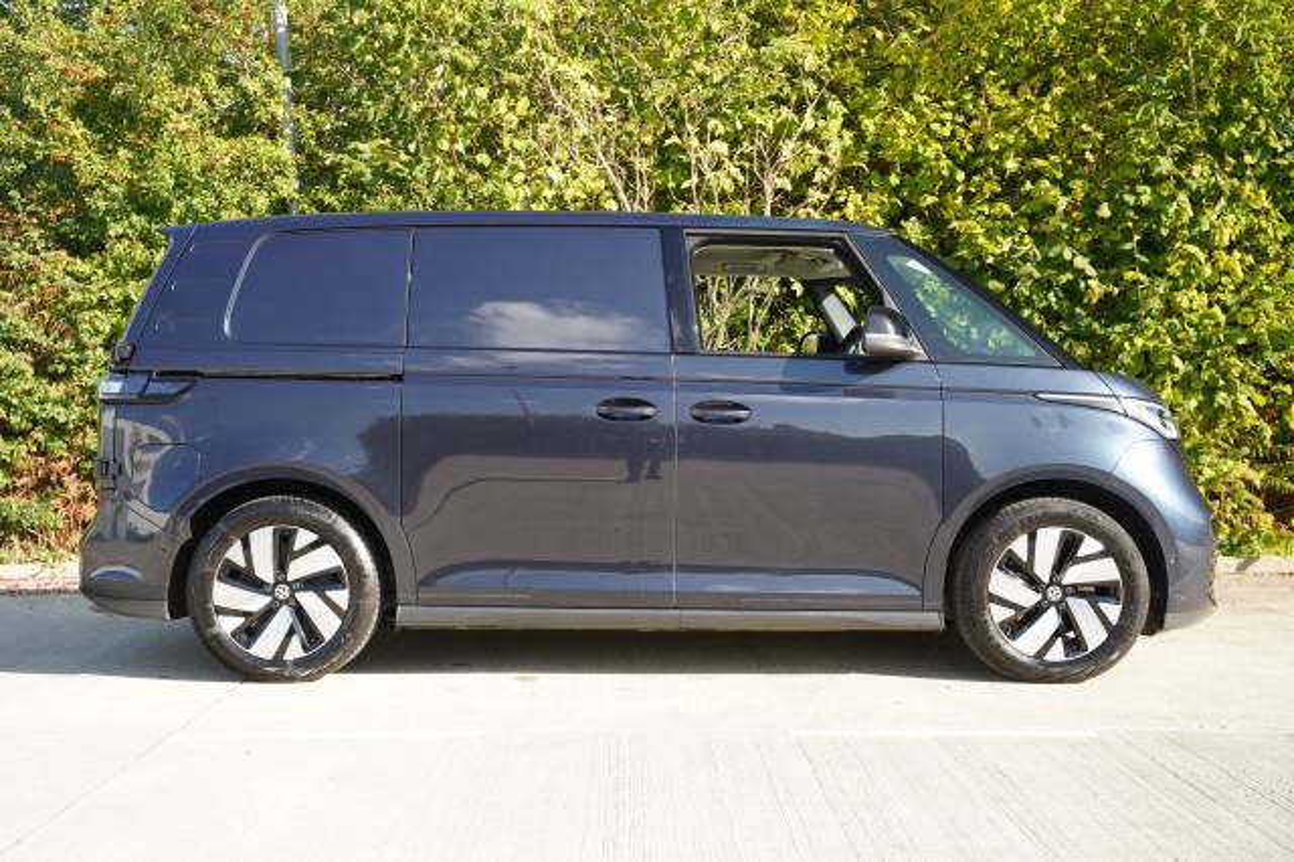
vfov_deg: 30.5
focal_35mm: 44
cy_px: 431
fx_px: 1577
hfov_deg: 44.6
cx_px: 647
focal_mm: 43.9
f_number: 4
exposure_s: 1/160
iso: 200
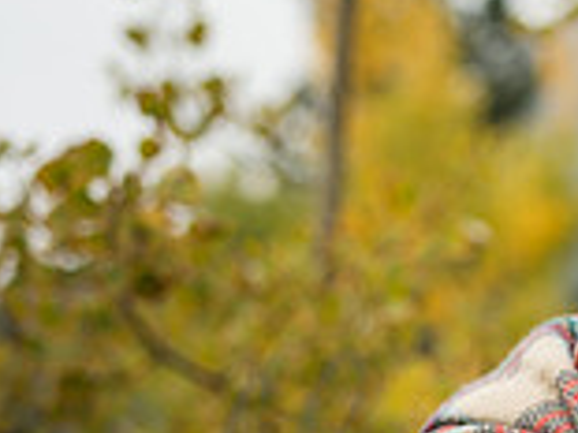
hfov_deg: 10.5
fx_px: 3003
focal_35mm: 180
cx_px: 955
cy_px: 485
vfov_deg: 8.2
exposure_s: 1/200
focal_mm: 50
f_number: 2.5
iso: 160
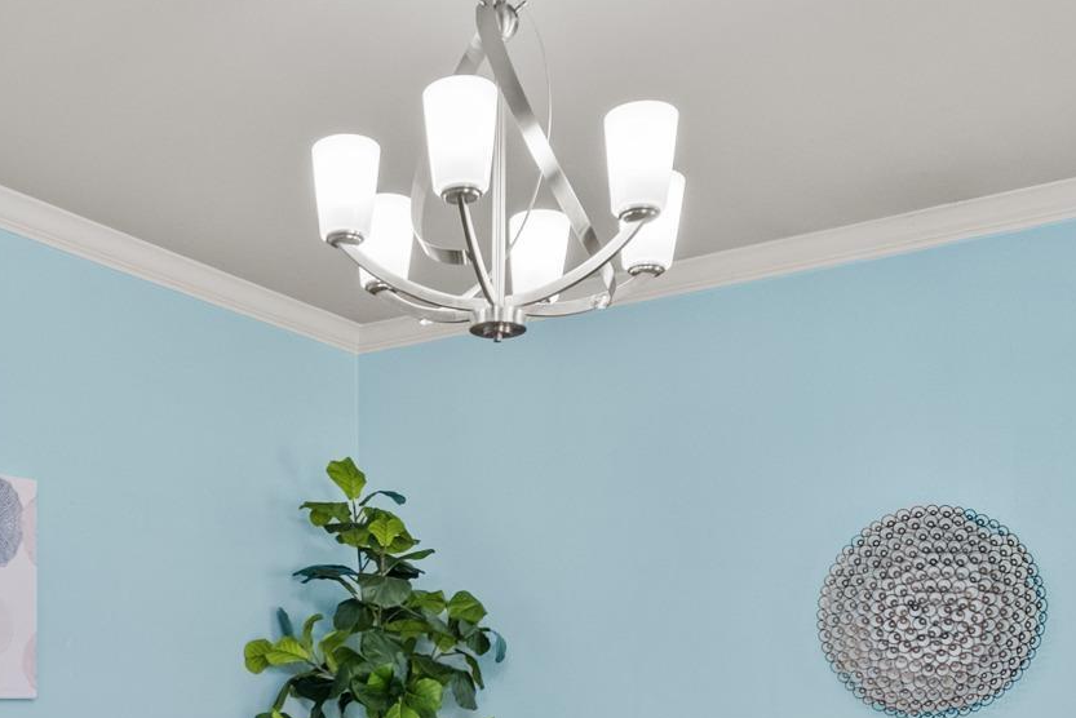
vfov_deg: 27.9
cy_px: 737
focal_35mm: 45
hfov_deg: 42.9
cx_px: 341
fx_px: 1345
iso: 400
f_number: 7.1
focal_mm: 10
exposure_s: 1/3
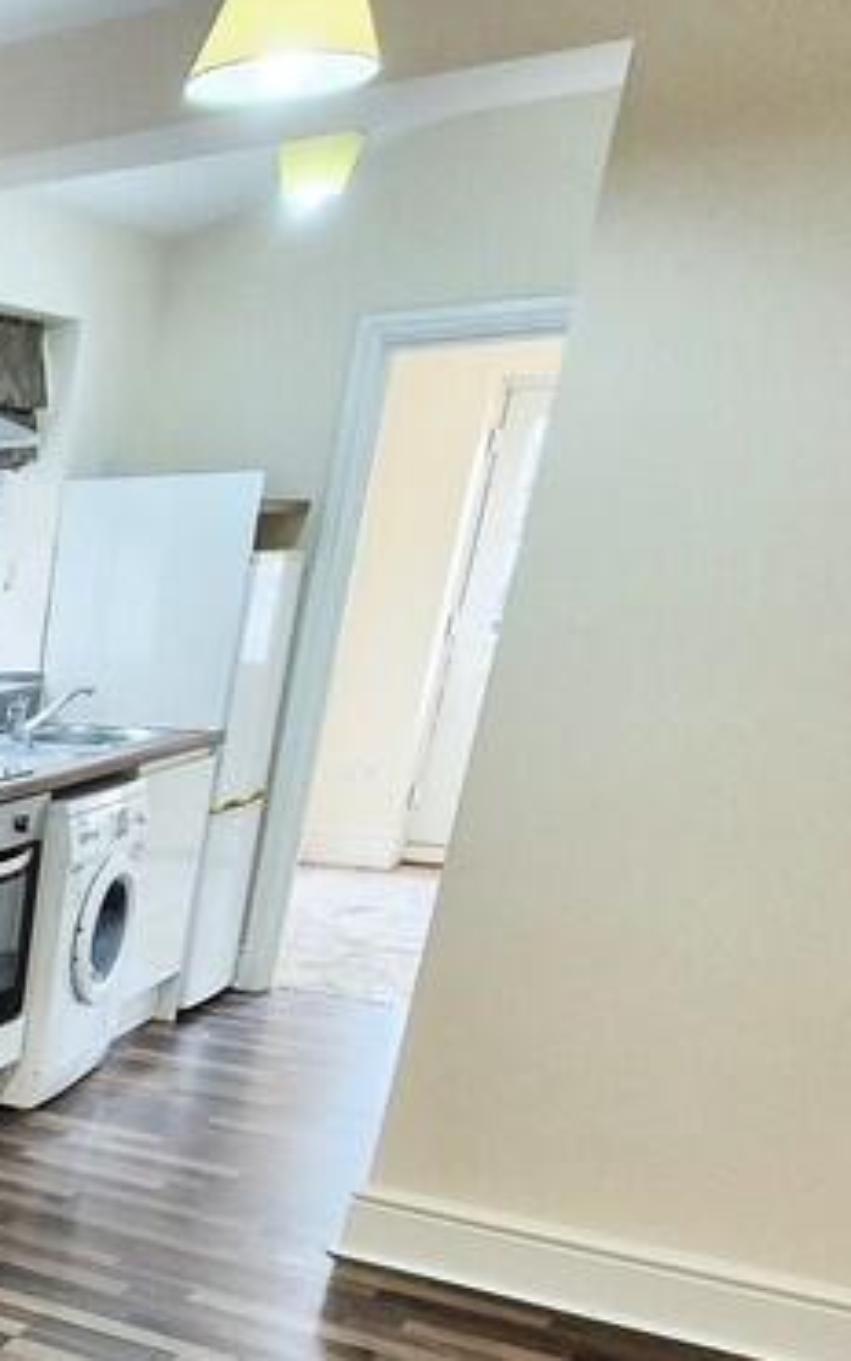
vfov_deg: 46.0
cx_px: -495
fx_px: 1410
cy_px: 1251
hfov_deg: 24.3
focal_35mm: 38
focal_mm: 2.2
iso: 160
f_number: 2.2
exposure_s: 1/50
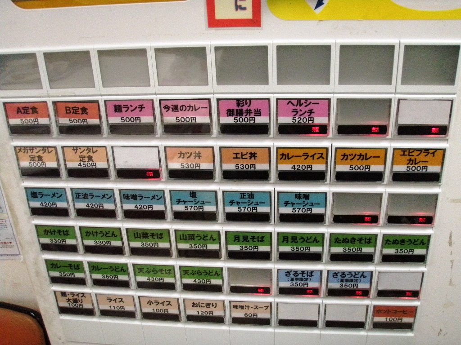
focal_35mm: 38
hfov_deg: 49.0
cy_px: 172
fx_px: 506
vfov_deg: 37.7
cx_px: 230
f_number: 3.5
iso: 800
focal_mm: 6.7
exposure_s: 1/125
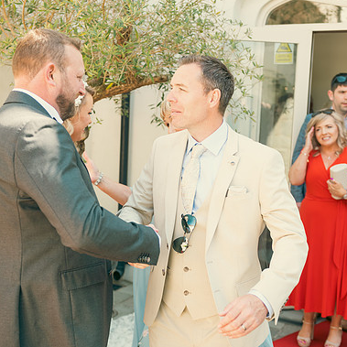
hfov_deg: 32.8
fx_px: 590
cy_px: 172
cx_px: 162
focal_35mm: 52
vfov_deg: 32.8
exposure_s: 1/250
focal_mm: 40
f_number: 3.5
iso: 160
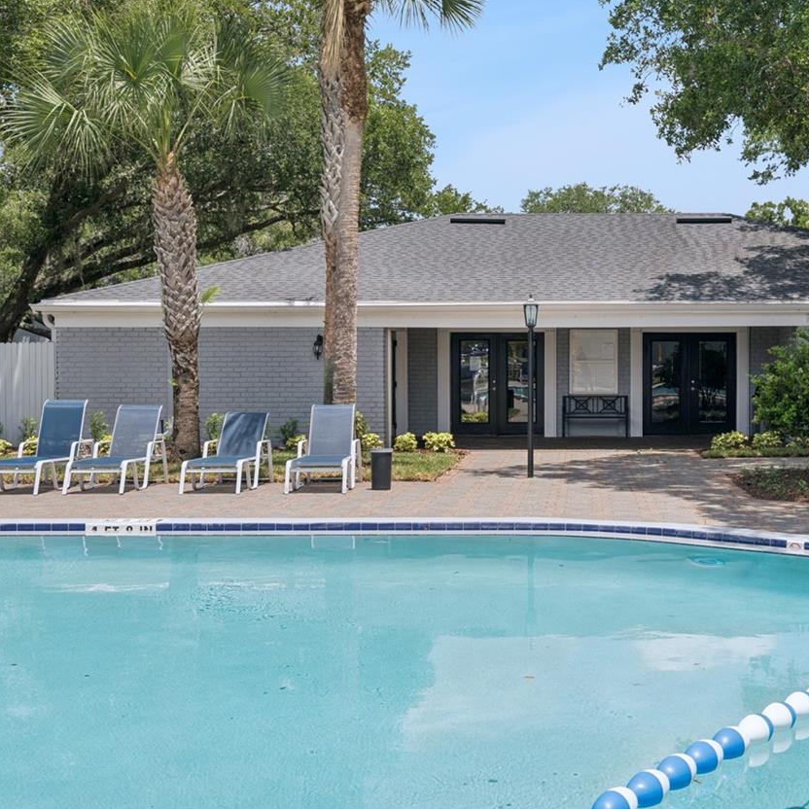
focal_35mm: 49
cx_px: 598
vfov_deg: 34.7
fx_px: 1296
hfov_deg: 34.0
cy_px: 380
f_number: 9
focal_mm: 30
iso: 200
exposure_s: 1/500
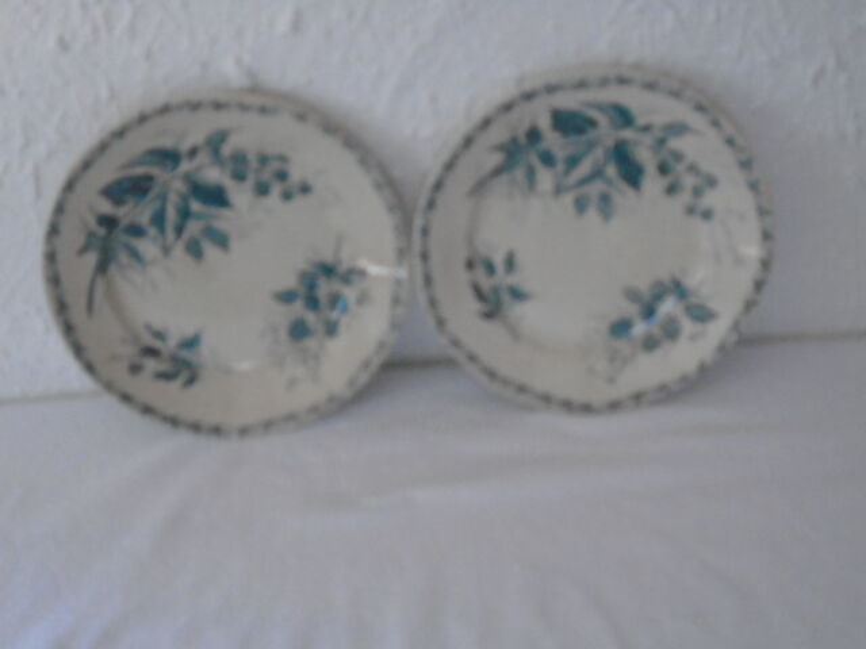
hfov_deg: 38.9
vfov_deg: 29.7
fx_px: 1226
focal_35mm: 49
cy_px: 324
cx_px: 433
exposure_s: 1/80
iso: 800
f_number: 4.5
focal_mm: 8.7
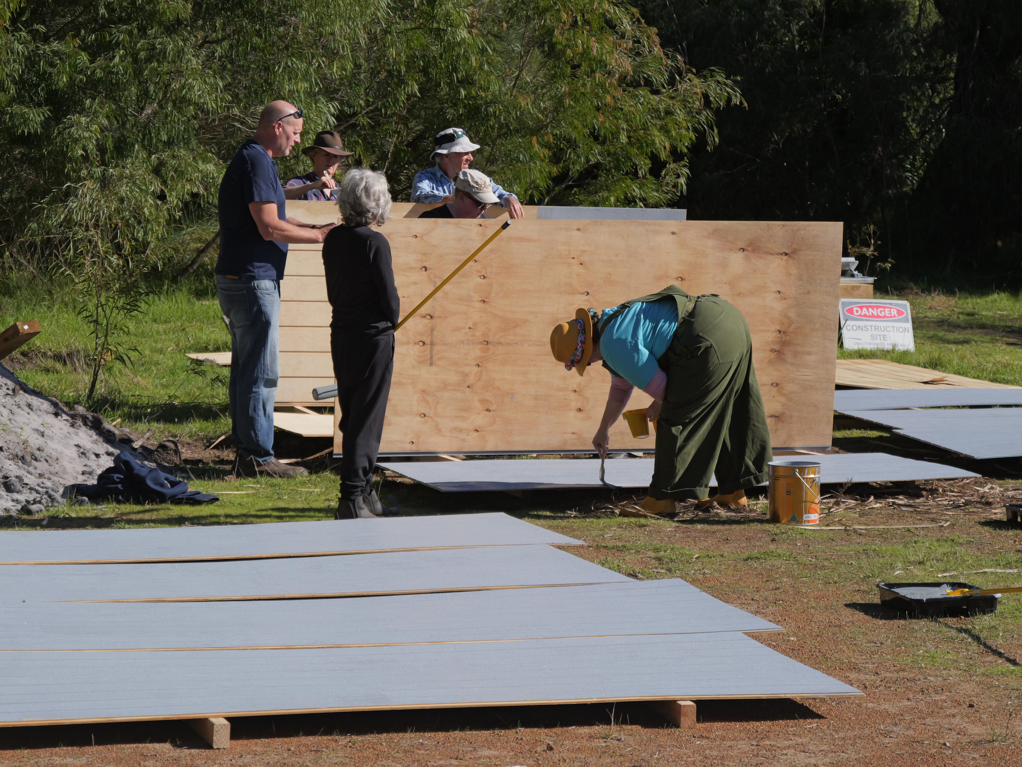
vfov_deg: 13.5
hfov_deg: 17.9
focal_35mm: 110
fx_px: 3249
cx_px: 511
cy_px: 384
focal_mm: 55
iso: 100
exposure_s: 1/640
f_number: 5.1
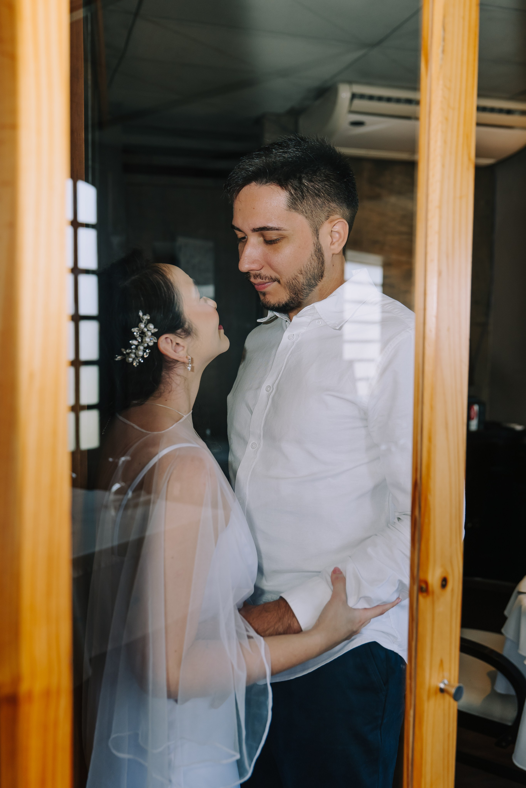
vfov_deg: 54.4
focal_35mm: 35
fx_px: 767
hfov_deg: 37.9
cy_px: 394
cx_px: 263
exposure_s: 1/200
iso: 1000
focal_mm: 34
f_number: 3.2
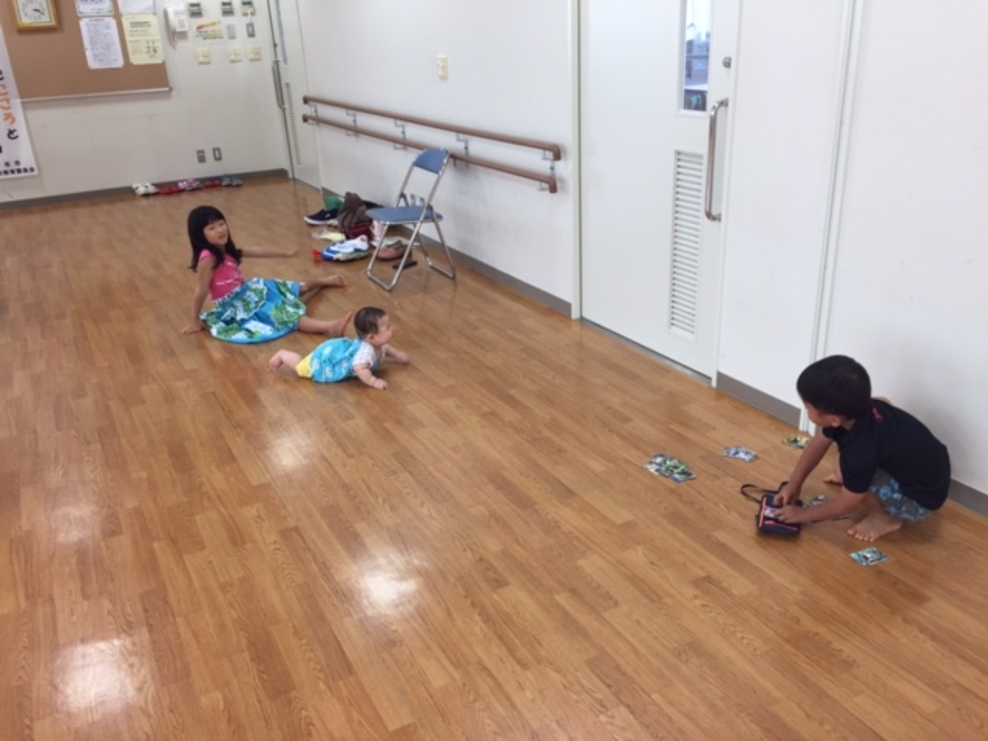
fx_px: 828
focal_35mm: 29
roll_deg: +1.5
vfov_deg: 48.2
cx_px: 494
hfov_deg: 61.7
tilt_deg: -25.2
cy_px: 370
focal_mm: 4.15
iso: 32
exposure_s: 1/60
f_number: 2.2
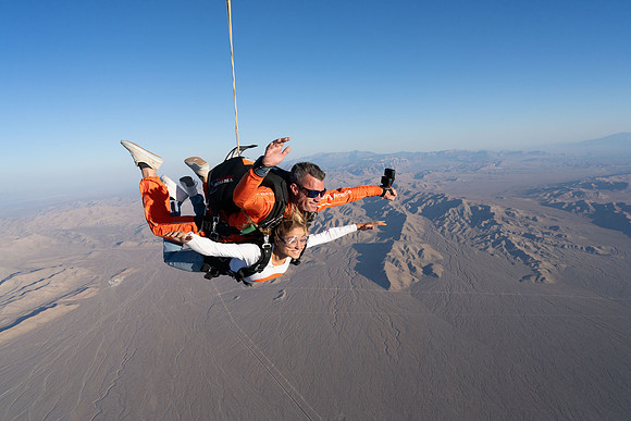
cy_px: 210
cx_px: 316
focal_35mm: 24
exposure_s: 1/2000
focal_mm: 24
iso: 800
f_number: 8
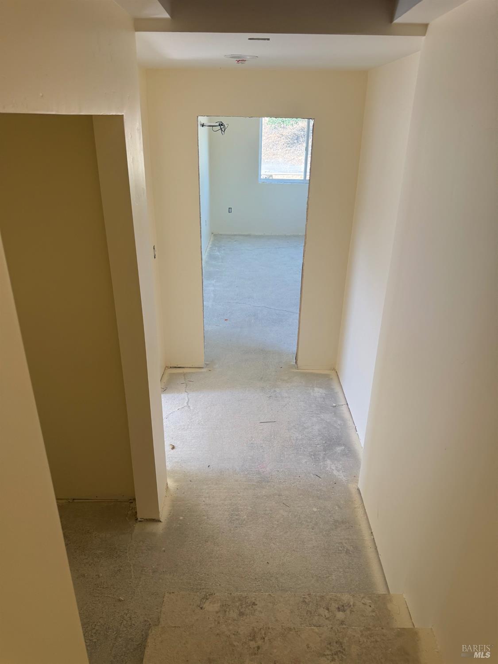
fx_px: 460
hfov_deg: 56.8
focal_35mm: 24
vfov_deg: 71.6
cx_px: 249
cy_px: 332
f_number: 1.78
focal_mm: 6.76
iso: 125
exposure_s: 1/228
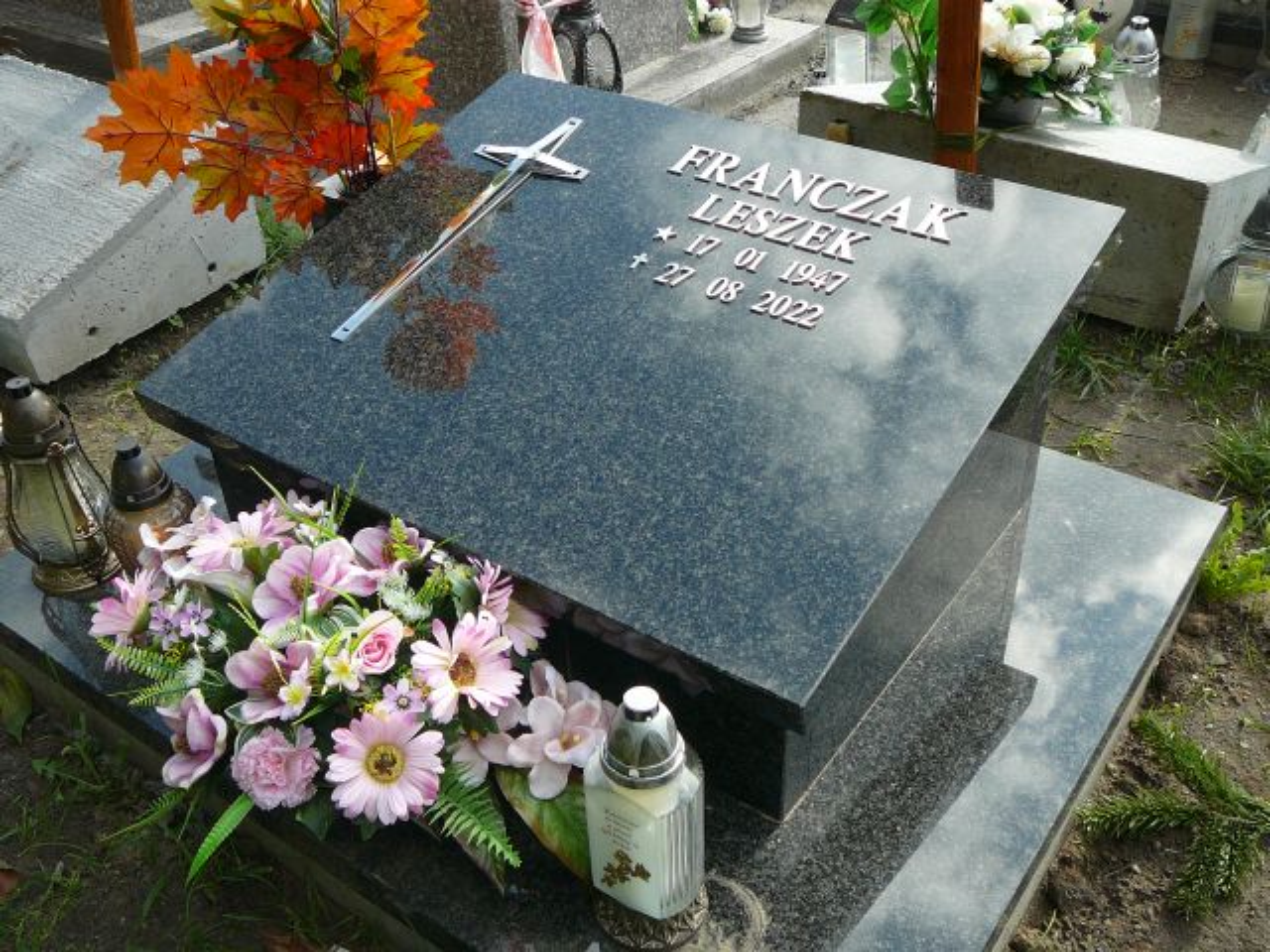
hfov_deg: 52.6
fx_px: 1284
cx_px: 635
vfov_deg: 40.7
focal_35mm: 35
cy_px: 476
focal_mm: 5.2
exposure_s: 1/320
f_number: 2.8
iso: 80
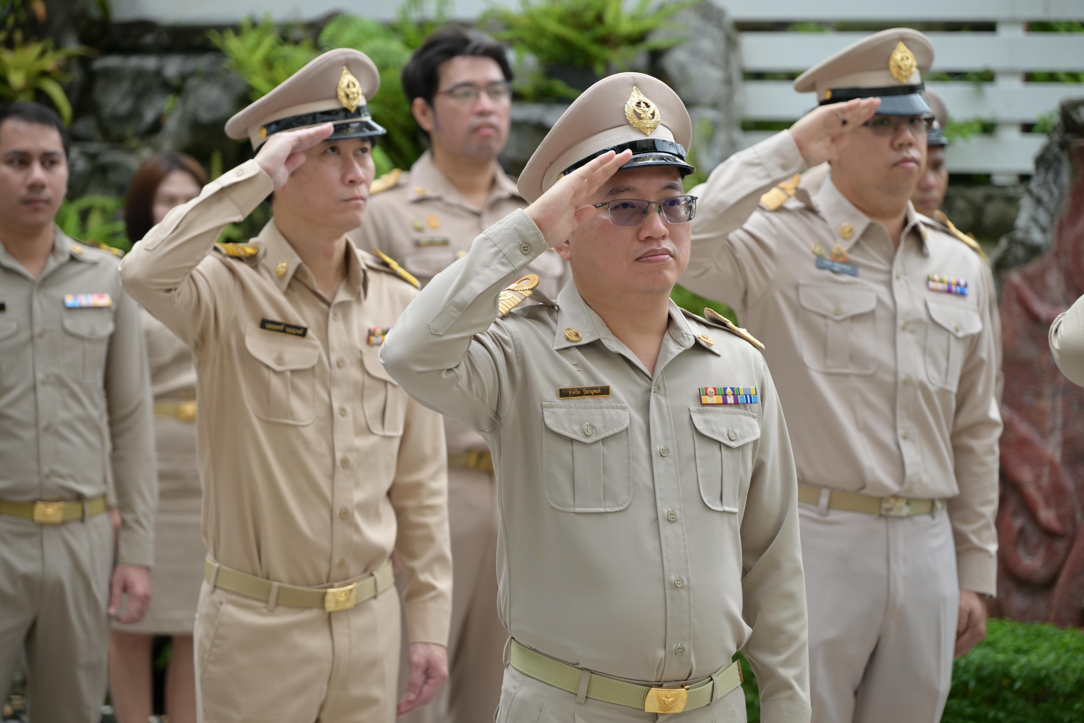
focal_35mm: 120
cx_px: 542
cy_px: 362
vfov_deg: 11.4
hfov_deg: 17.1
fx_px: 3613
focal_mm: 120
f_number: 4
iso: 100
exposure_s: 1/100
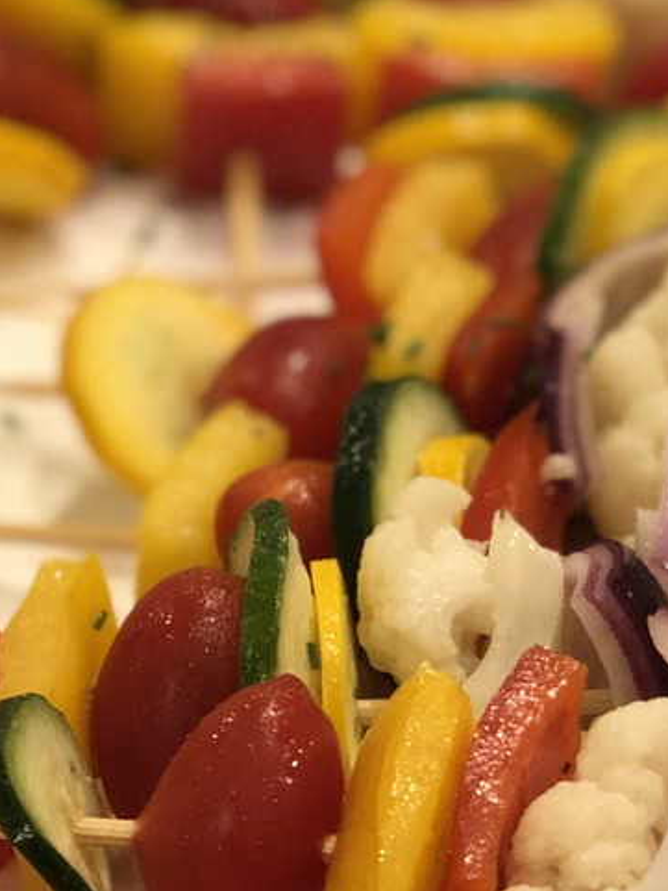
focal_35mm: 173
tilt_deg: -31.4
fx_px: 4449
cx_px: 11
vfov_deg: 11.4
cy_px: 554
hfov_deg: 8.5
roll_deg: -2.2
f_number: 2.4
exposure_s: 1/30
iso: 100
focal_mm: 6
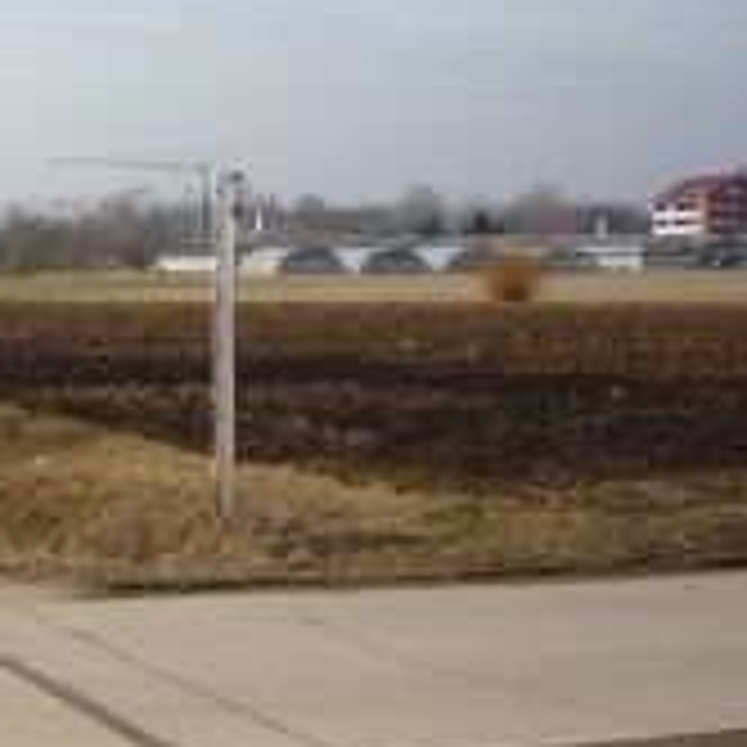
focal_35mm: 82
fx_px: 2002
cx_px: -216
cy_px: 284
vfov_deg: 21.1
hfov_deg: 19.5
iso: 100
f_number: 5.6
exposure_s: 1/400
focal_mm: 5.2
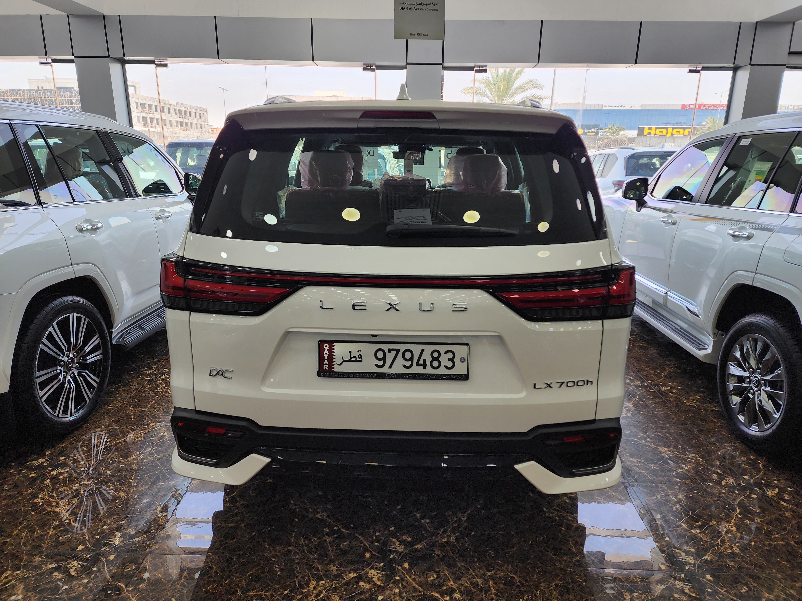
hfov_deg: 73.9
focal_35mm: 23
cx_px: 401
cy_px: 300
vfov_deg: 58.9
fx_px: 533
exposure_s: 1/180
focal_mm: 6.4
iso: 40
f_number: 1.8
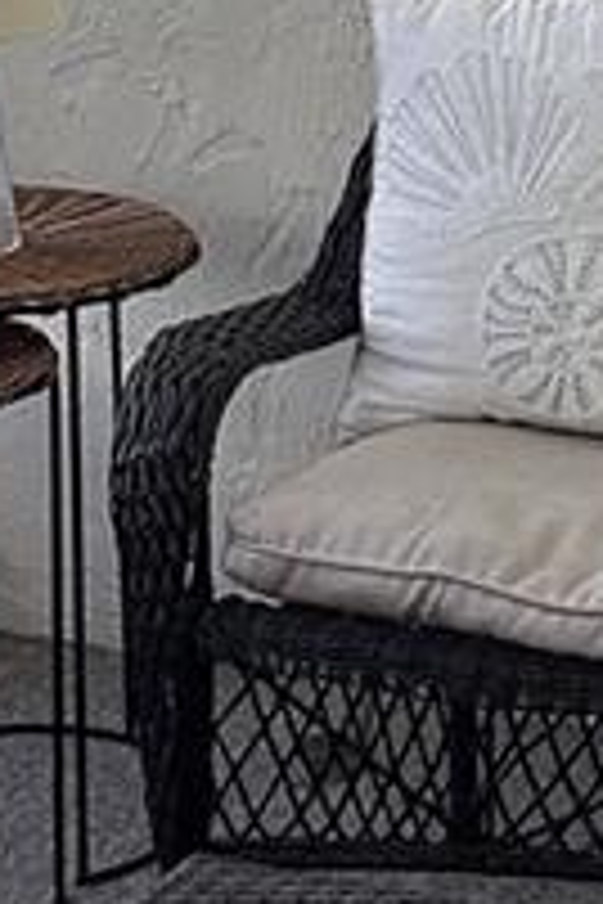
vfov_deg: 13.6
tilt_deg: -11.2
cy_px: -9
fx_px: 3743
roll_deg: -0.8
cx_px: 598
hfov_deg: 9.2
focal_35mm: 149
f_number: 1.78
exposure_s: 1/113
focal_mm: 6.86
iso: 250
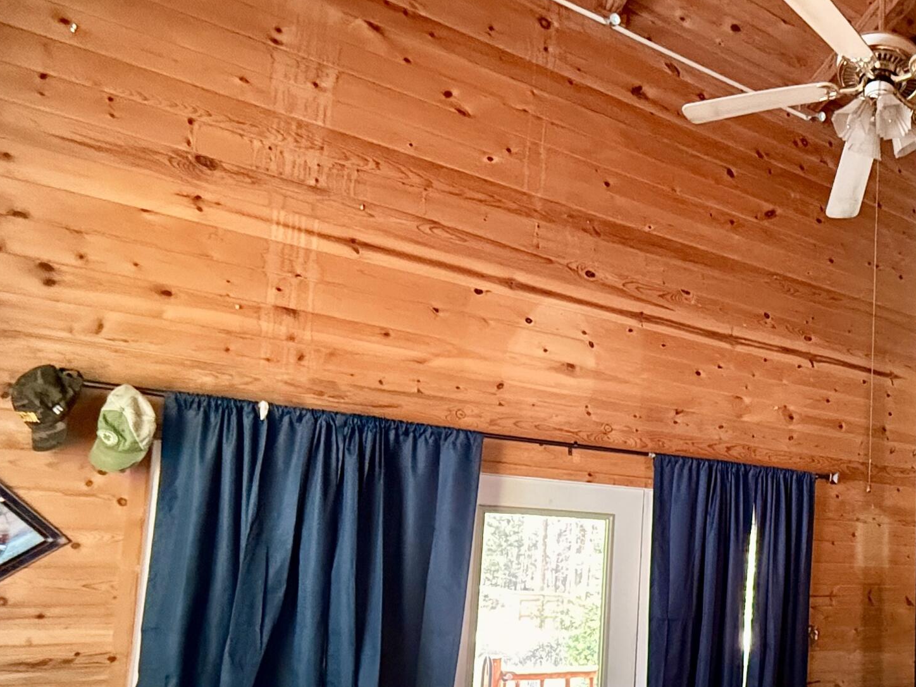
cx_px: 901
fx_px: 767
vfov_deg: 46.5
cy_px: 516
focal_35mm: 29
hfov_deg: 50.7
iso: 800
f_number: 2.2
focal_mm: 2.22
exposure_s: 1/60
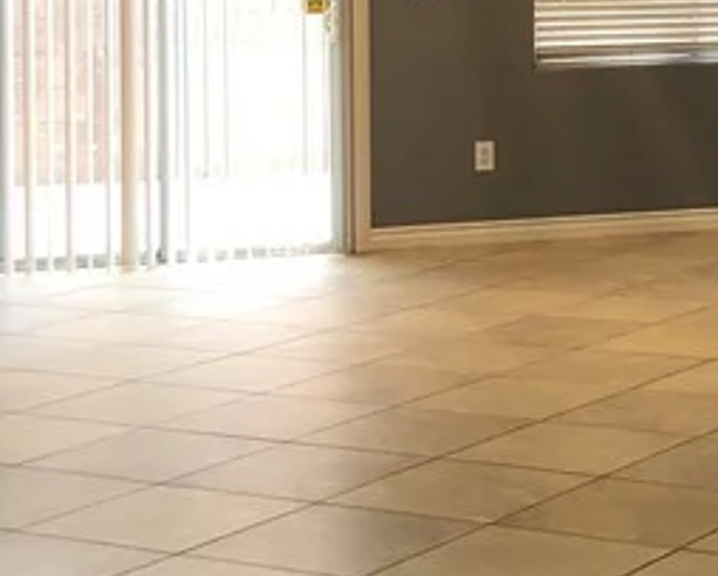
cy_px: -130
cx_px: 656
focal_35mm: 110
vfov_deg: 13.6
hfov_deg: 17.2
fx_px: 2341
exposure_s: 1/15
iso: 50
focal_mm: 4
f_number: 1.8
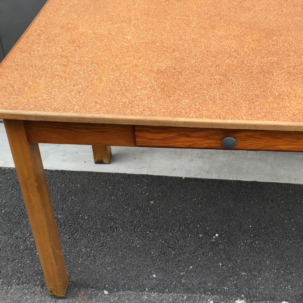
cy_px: 102
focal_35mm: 52
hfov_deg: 32.1
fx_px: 515
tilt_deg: -34.2
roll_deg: -2.5
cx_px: 232
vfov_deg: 32.5
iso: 25
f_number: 2.4
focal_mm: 3.3
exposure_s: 1/50
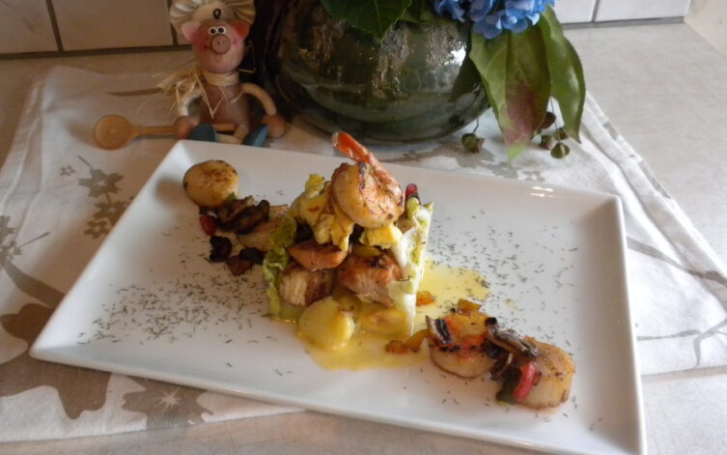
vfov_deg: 32.0
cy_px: 202
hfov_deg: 49.3
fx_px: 793
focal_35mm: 40
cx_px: 363
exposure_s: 1/23.6
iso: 400
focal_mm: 6.6
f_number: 3.5
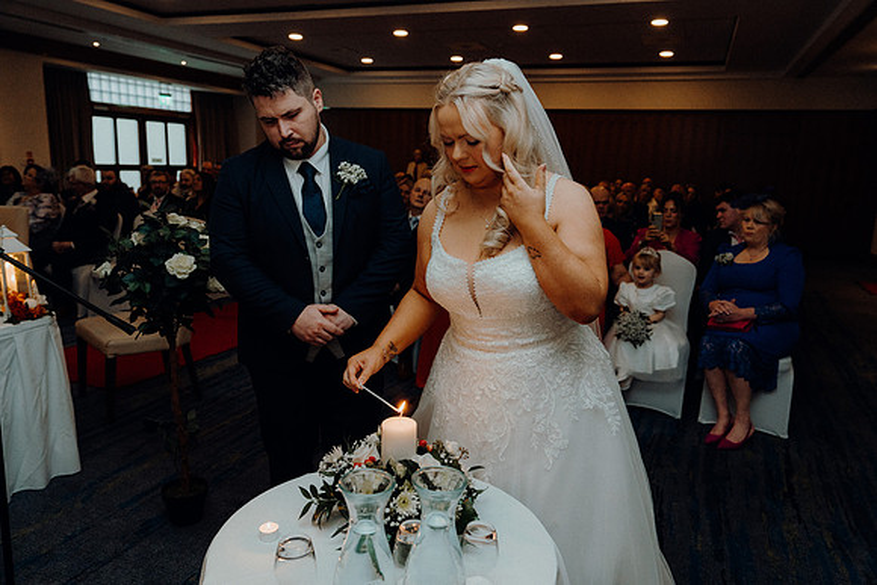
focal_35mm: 27
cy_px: 292
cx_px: 438
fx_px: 658
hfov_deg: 67.4
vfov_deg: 48.0
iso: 2500
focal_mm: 27
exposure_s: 1/160
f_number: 3.5
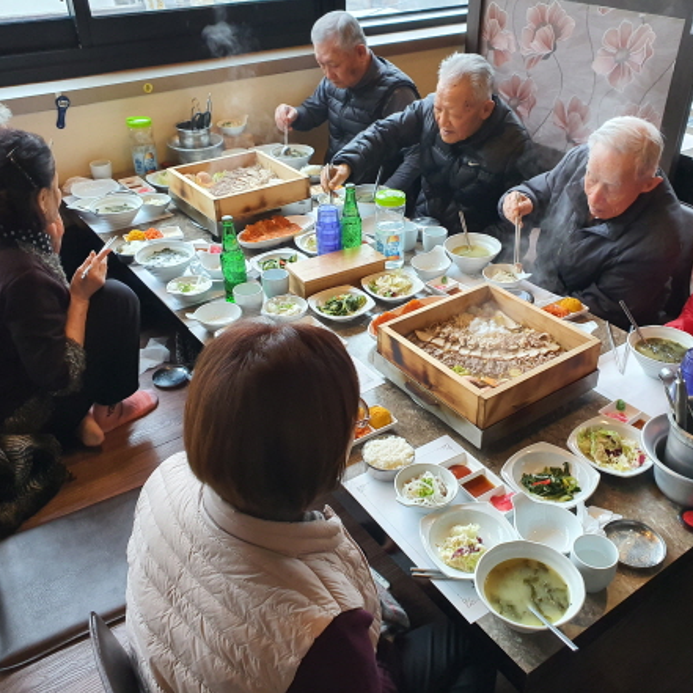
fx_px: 702
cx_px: 380
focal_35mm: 31
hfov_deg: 52.5
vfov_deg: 52.5
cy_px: 346
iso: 200
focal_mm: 4.3
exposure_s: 1/120
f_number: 2.4
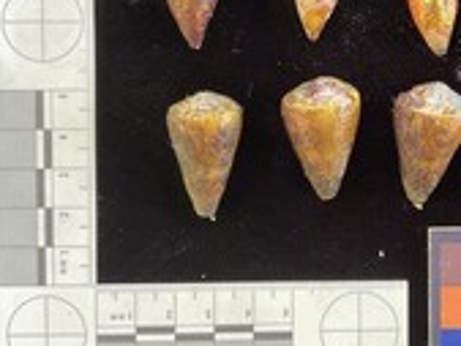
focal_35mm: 60
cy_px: 108
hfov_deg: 31.2
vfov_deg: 24.3
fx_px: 800
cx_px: 382
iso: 100
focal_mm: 3
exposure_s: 1/50
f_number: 1.8
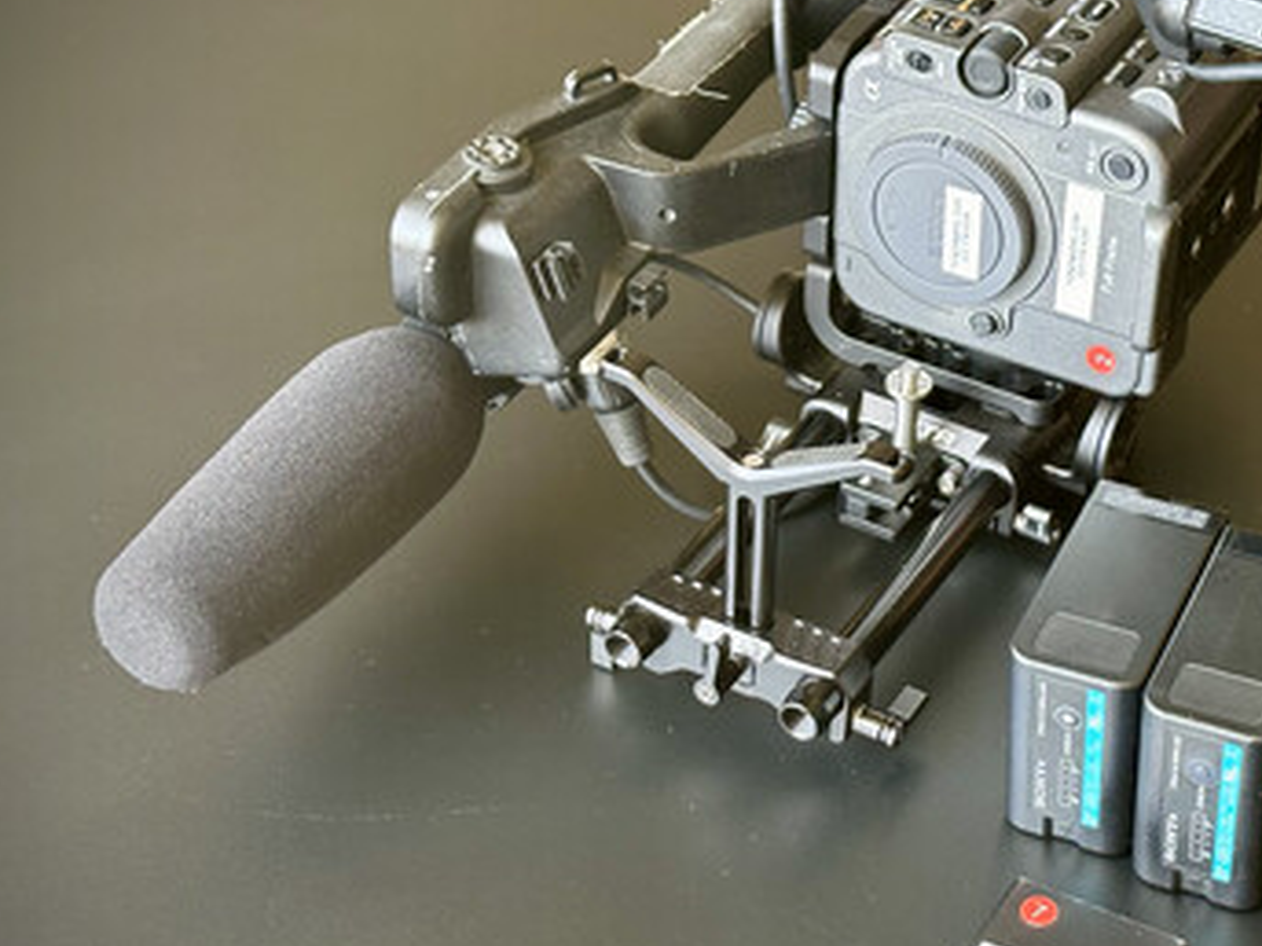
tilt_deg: -39.2
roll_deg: -1.8
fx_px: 2989
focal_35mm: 82
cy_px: 484
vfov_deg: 18.0
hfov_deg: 23.5
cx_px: 1018
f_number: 1.78
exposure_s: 1/60
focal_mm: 6.86
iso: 200
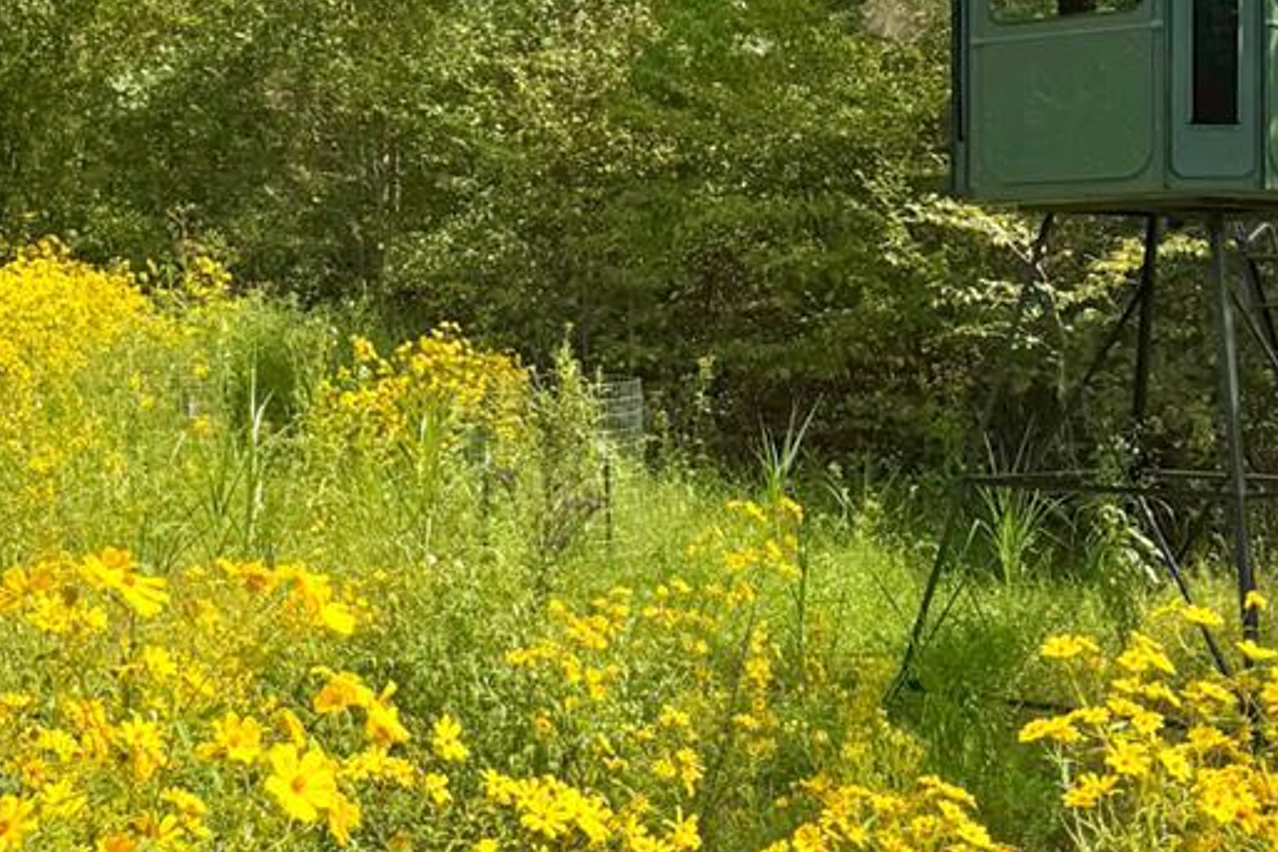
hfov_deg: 27.4
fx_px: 2591
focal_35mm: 73
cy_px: 243
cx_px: 372
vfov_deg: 18.6
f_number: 1.78
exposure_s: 1/3953
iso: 80
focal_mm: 6.76
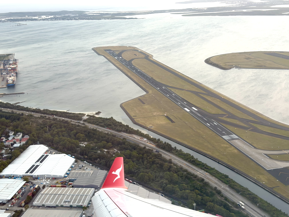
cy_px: 108
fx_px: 401
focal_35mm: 48
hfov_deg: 39.7
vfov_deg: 30.3
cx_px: 144
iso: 100
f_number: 1.78
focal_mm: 6.76
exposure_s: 1/93
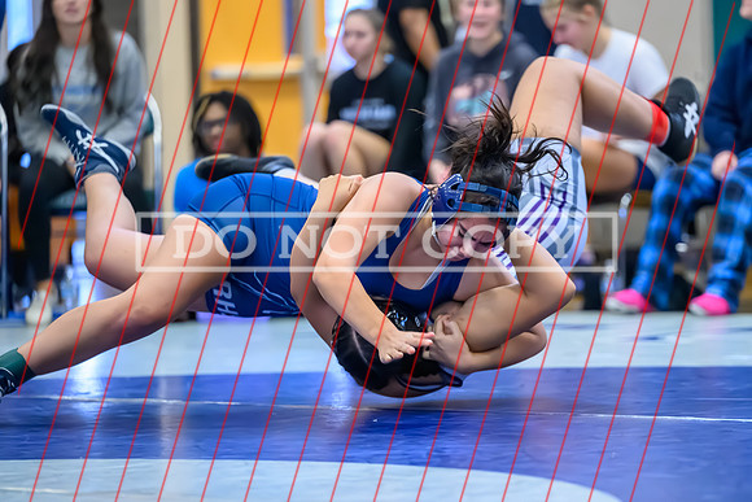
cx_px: 424
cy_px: 253
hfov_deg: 10.8
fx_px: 3995
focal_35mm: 191
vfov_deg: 7.2
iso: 10000
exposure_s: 1/640
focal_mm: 165
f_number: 2.8
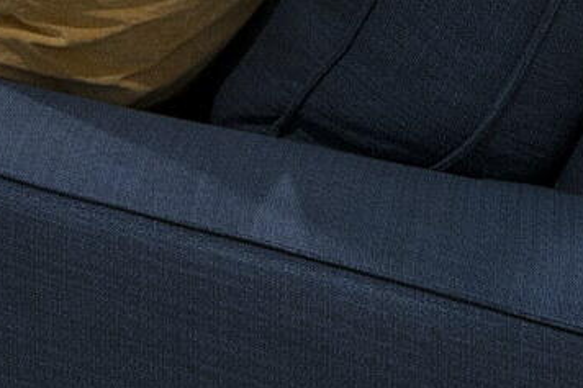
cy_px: -843
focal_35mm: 126
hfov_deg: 11.4
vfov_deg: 8.7
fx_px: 2039
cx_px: -1058
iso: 200
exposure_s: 1/2.5
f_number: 9
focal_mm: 16
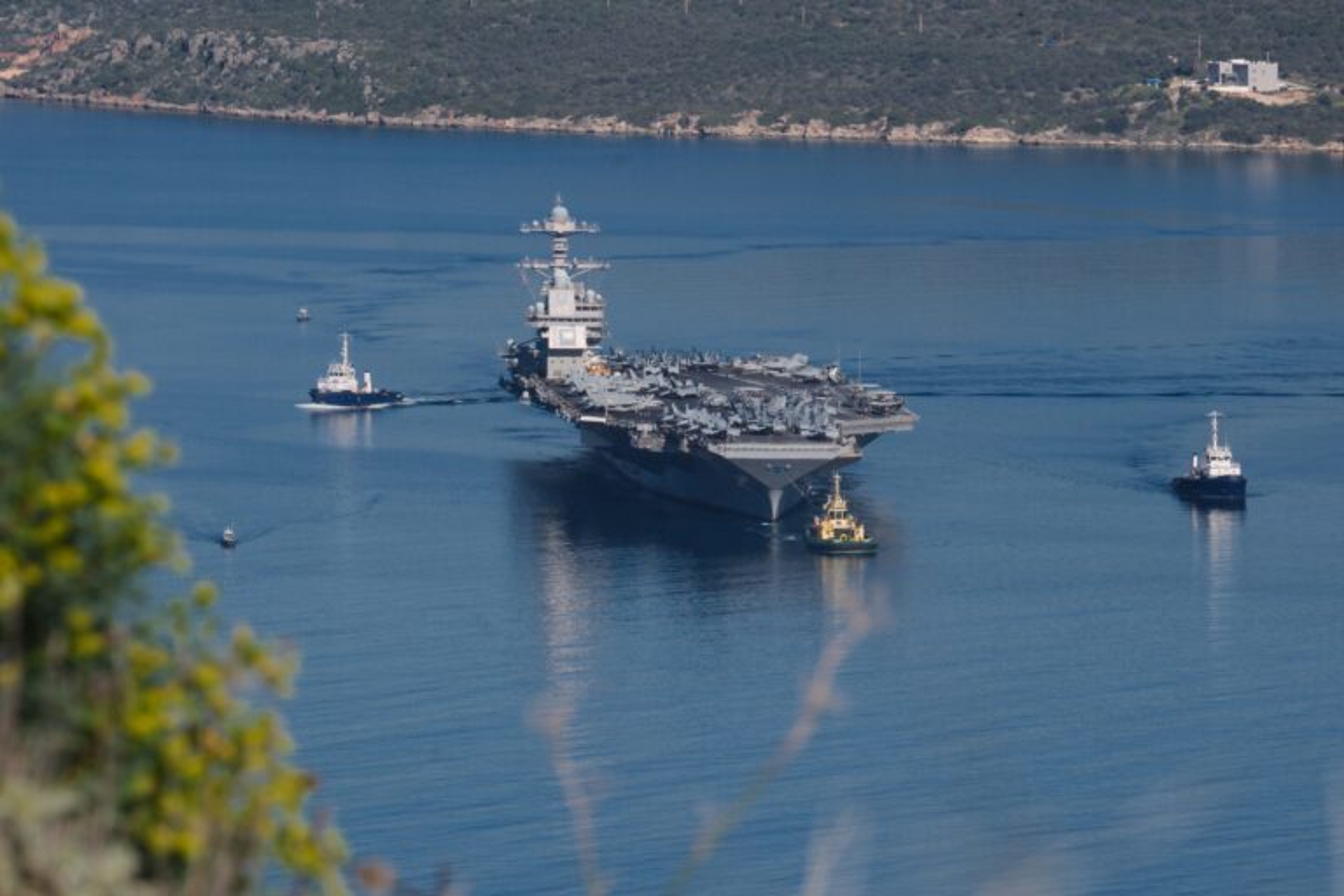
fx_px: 11199
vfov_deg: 4.6
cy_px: 448
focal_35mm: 300
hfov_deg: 6.9
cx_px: 672
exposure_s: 1/500
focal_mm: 200
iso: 500
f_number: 16
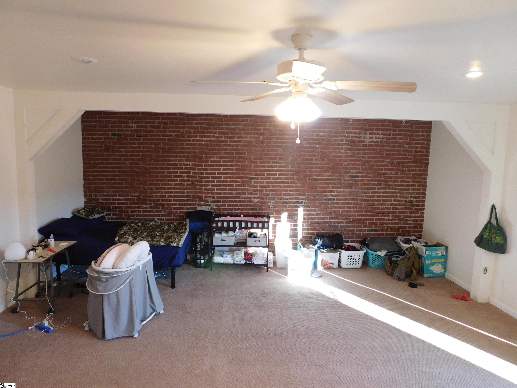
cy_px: 194
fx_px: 344
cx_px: 258
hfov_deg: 73.9
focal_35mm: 23
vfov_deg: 58.9
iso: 220
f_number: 3
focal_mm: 4
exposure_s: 1/30
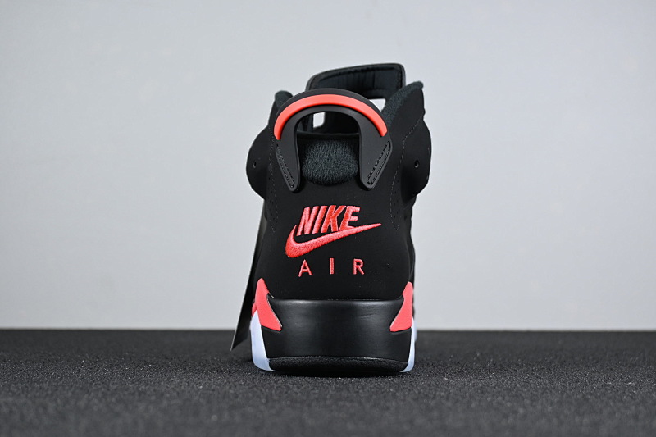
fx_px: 1011
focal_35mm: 56
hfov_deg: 35.9
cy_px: 218
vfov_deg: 24.4
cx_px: 328
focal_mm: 37
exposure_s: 1/125
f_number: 5.3
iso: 640
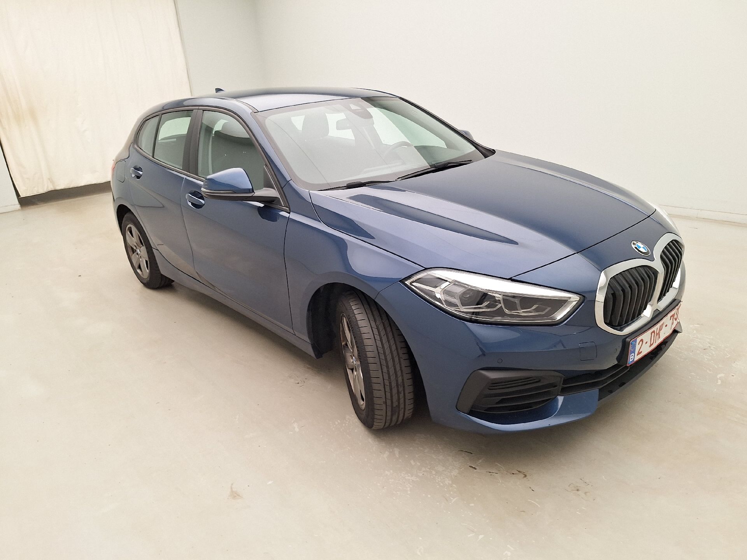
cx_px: 374
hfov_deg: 73.9
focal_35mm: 23
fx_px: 496
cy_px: 280
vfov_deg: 58.9
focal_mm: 5.54
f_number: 1.8
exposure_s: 1/100
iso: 50
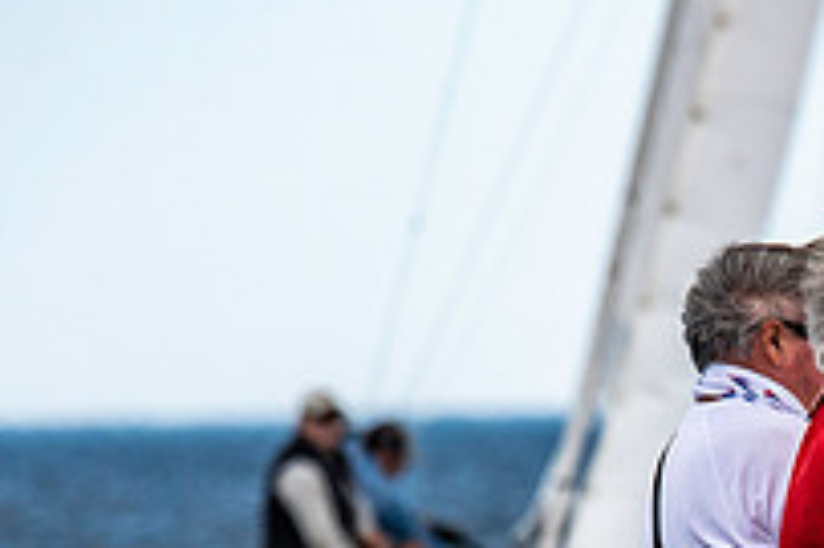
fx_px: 29433
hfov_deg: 1.6
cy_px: 765
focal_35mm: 1287
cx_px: 856
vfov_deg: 1.1
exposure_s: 1/2000
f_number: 5.6
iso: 320
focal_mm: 300
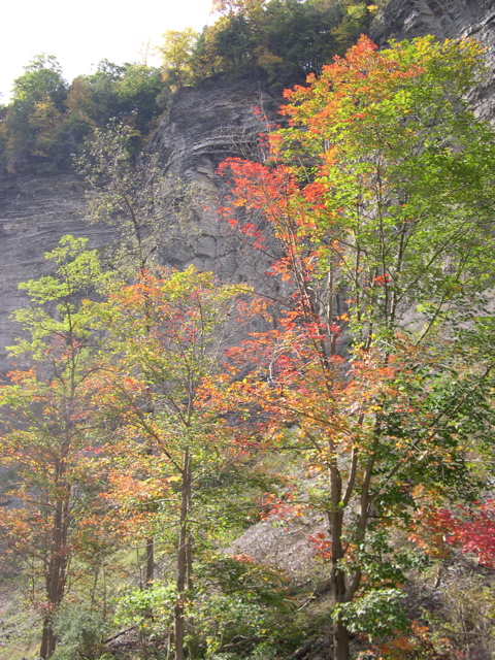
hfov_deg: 37.7
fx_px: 725
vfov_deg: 49.0
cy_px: 330
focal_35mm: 38
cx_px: 248
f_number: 2.8
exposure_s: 1/269
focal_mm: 8
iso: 100
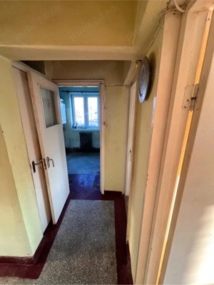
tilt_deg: -16.0
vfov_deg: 106.2
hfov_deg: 89.9
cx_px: 107
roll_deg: -1.2
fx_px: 107
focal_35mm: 13
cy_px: 142
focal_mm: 1.57
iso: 250
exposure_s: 1/76
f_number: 1.8
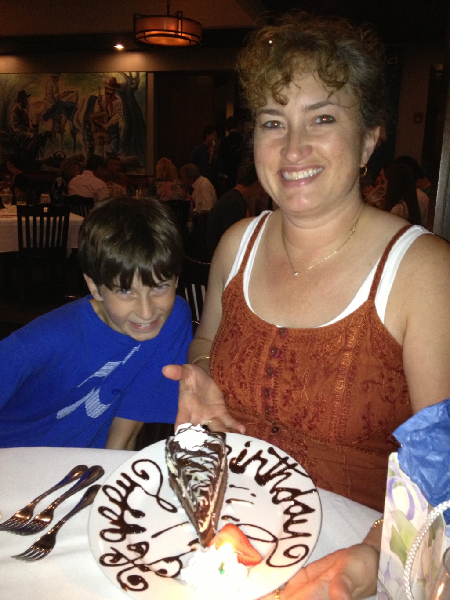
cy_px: 300
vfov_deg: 52.6
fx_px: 607
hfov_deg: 40.7
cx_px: 225
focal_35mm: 35
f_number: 2.4
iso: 250
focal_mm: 4.28
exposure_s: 1/16
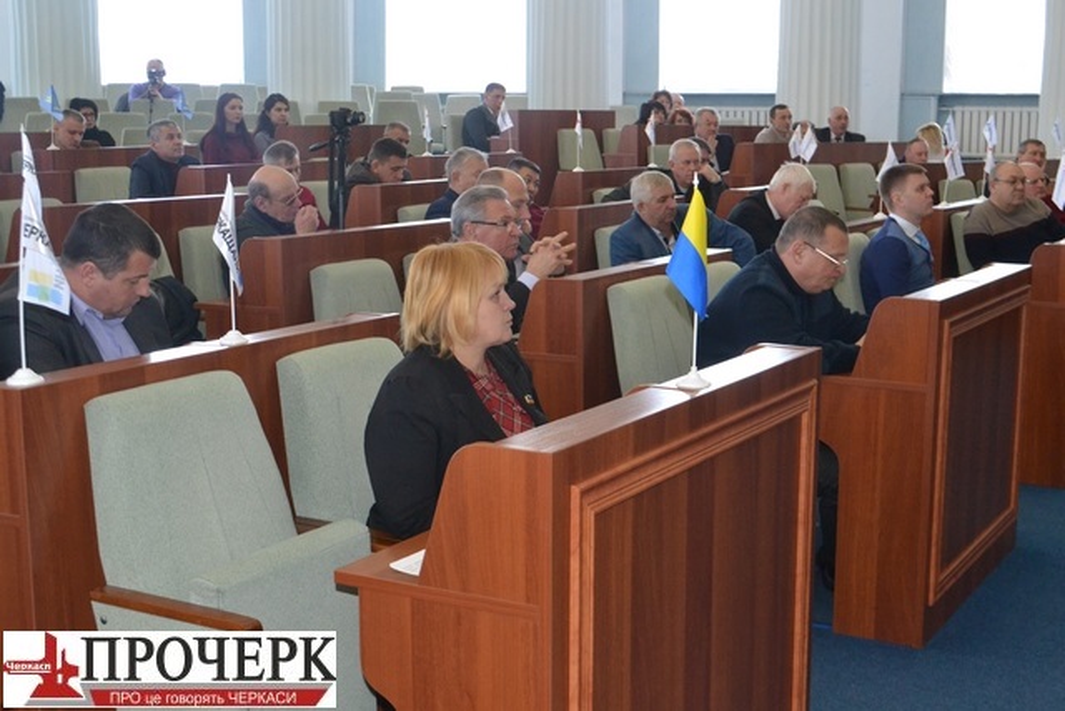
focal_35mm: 48
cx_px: 532
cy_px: 356
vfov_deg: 28.1
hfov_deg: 41.1
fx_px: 1420
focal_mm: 32
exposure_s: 1/60
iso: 2200
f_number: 4.8
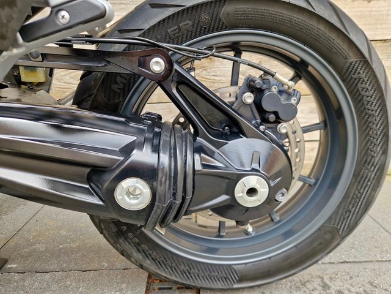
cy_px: 147
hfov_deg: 73.9
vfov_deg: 58.9
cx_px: 196
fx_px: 260
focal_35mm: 23
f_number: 1.8
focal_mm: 5.4
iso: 64
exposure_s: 1/180
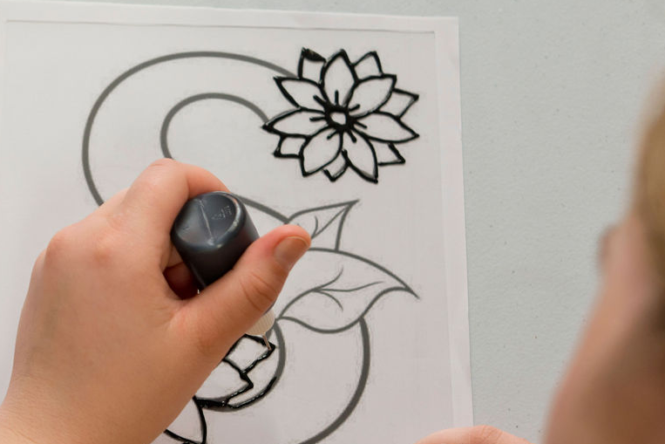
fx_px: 868
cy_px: 273
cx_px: 274
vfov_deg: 28.6
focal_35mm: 47
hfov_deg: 41.8
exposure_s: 1/100
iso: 500
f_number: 5.6
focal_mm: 35
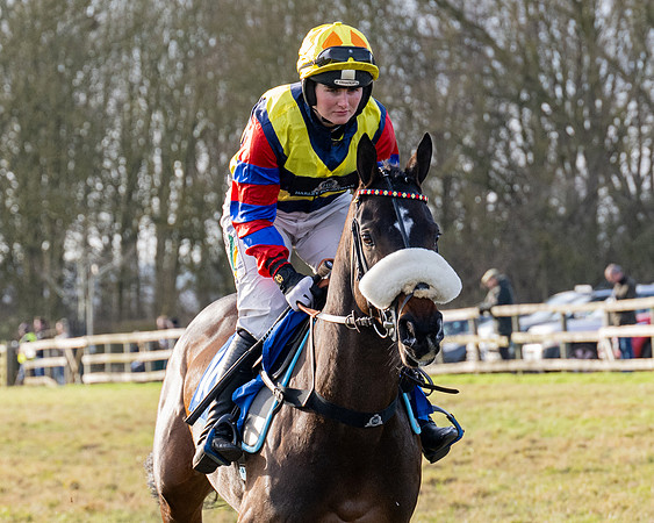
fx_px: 4637
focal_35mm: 240
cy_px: 298
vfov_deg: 6.5
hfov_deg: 8.1
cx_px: 477
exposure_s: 1/1250
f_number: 5
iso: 800
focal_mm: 98
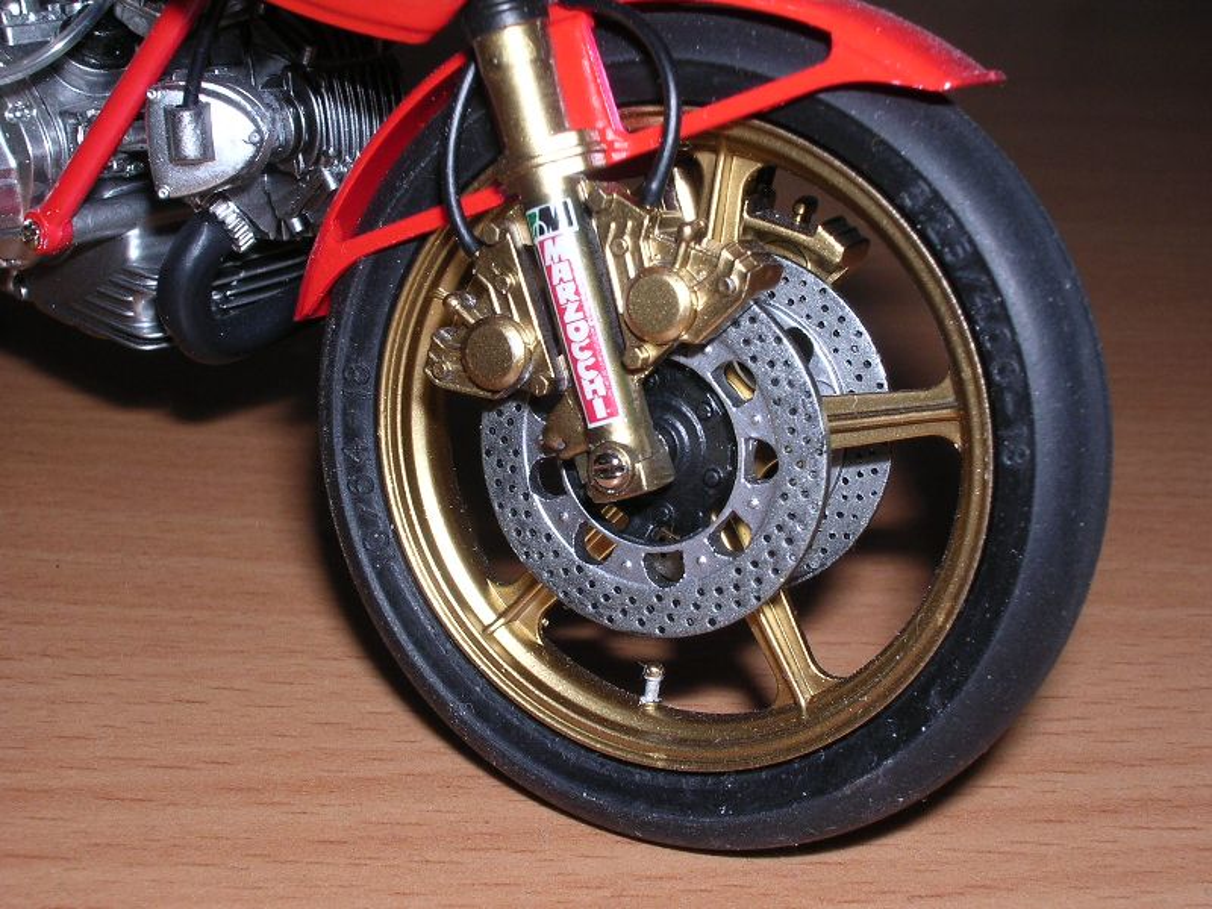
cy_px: 454
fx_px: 2206
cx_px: 606
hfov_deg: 30.7
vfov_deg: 23.3
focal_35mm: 63
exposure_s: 1/60.1
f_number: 7
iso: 100
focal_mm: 9.6
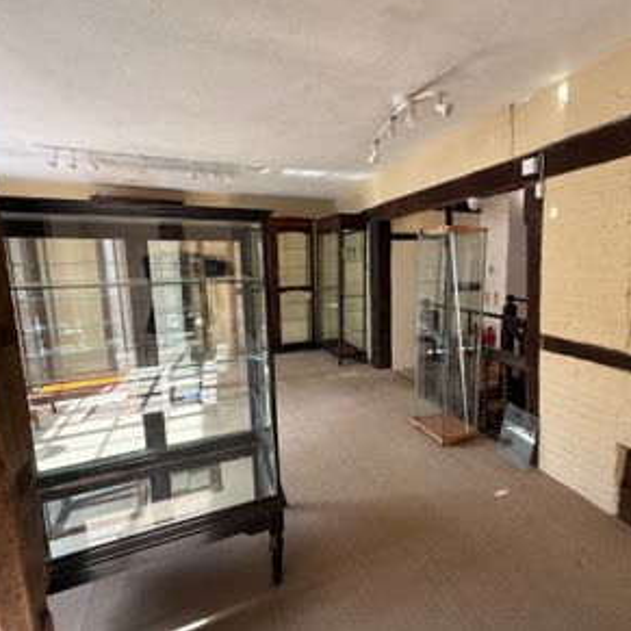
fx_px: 351
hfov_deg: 83.1
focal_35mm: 17
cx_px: 373
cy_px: 308
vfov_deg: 84.0
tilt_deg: -8.0
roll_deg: +0.5
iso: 125
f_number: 2.2
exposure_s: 1/99
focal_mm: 2.22
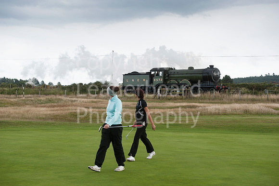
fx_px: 658
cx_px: 140
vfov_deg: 16.1
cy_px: 93
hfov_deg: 23.9
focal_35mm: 85
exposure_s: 1/1000
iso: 500
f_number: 5.6
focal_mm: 85
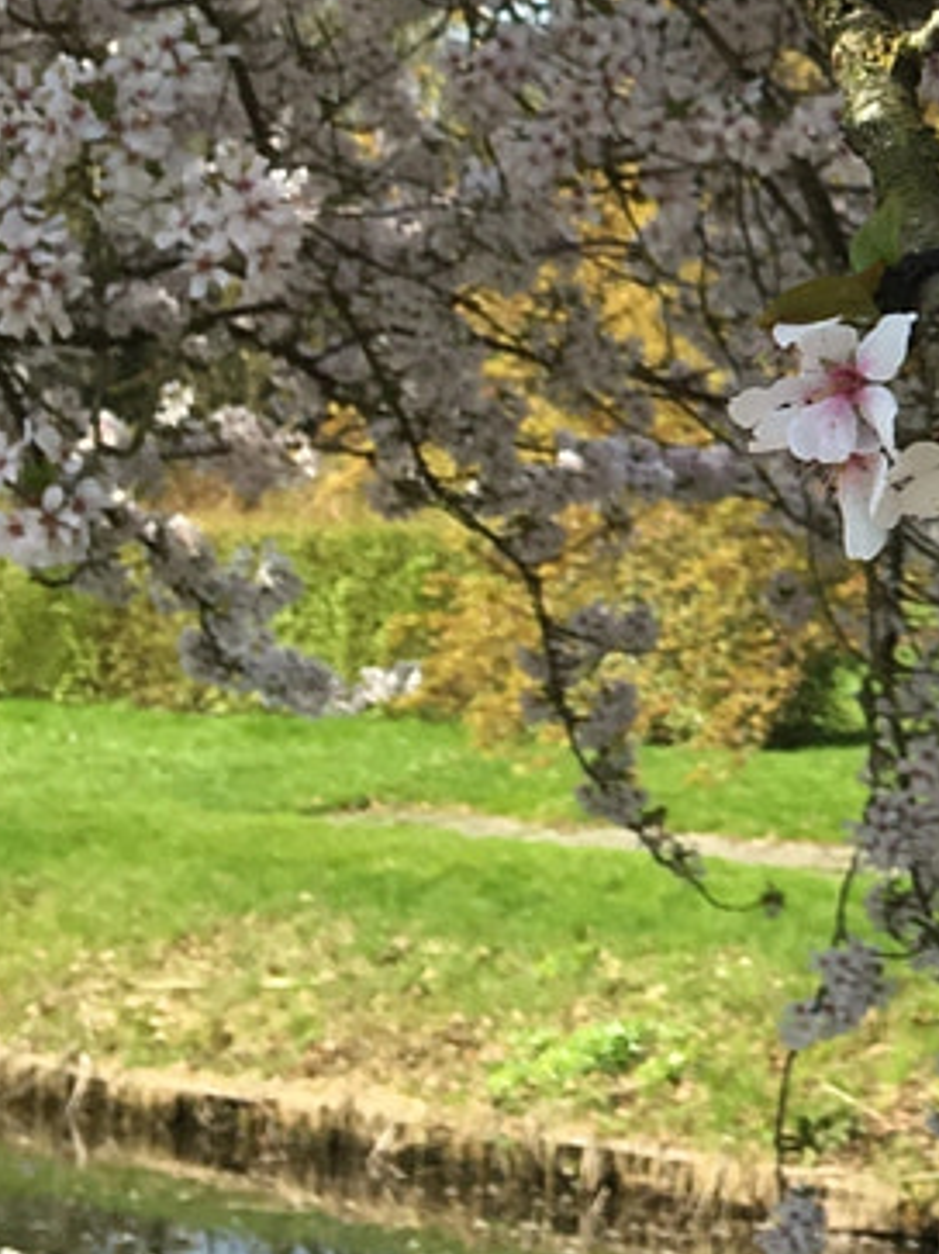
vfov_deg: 15.1
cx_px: 1802
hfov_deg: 10.7
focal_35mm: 128
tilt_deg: +2.6
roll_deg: -1.4
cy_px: -28
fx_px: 4632
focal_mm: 4.15
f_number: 2.2
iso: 25
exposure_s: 1/712
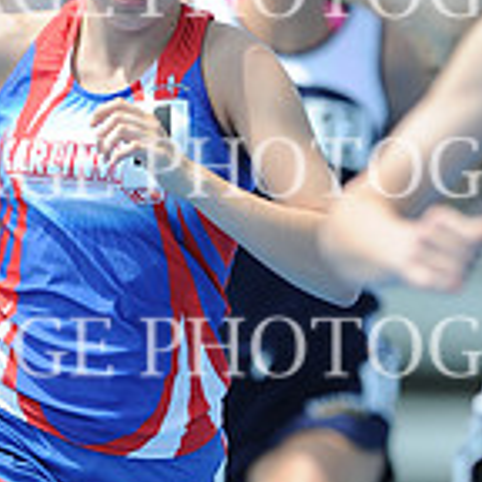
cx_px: 117
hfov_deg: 1.3
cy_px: 435
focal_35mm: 1369
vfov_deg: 1.3
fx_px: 21566
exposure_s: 1/2500
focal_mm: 400
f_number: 3.5
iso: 200
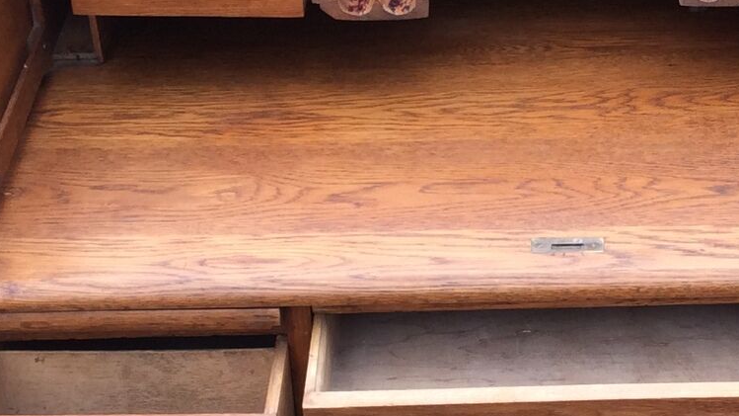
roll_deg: +2.0
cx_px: 523
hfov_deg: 22.8
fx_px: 1822
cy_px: 386
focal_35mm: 93
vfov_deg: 12.9
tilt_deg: -40.4
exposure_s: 1/125
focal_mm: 3.3
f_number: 2.4
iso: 32
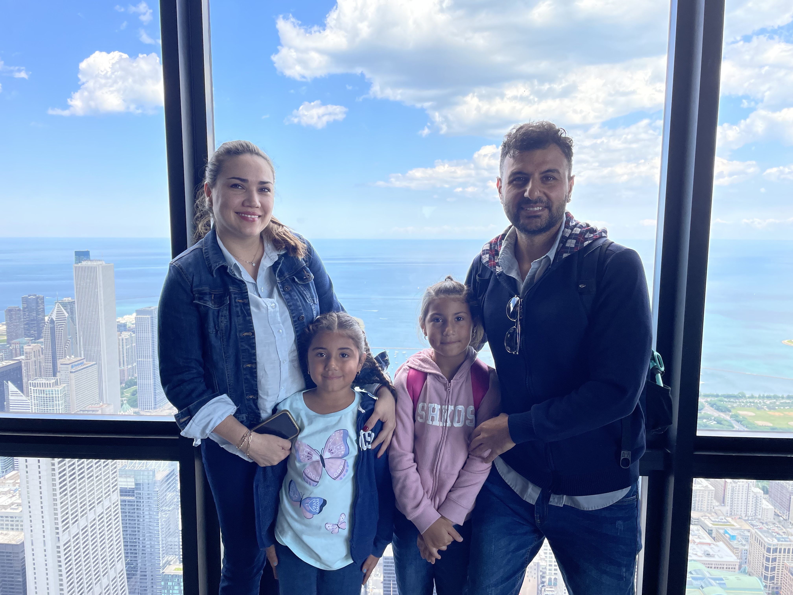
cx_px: 396
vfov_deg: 53.1
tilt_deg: -6.6
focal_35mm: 26
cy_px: 298
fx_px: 596
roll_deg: -0.1
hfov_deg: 67.3
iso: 32
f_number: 1.6
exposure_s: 1/456
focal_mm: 4.2
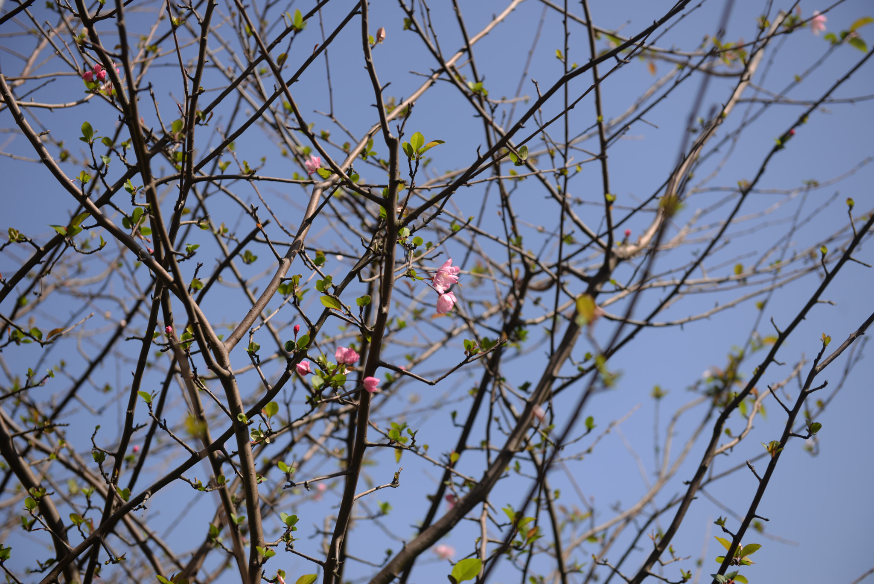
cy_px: 292
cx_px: 437
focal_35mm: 58
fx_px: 1409
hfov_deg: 34.5
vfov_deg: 23.4
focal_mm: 58
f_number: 4
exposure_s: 1/640
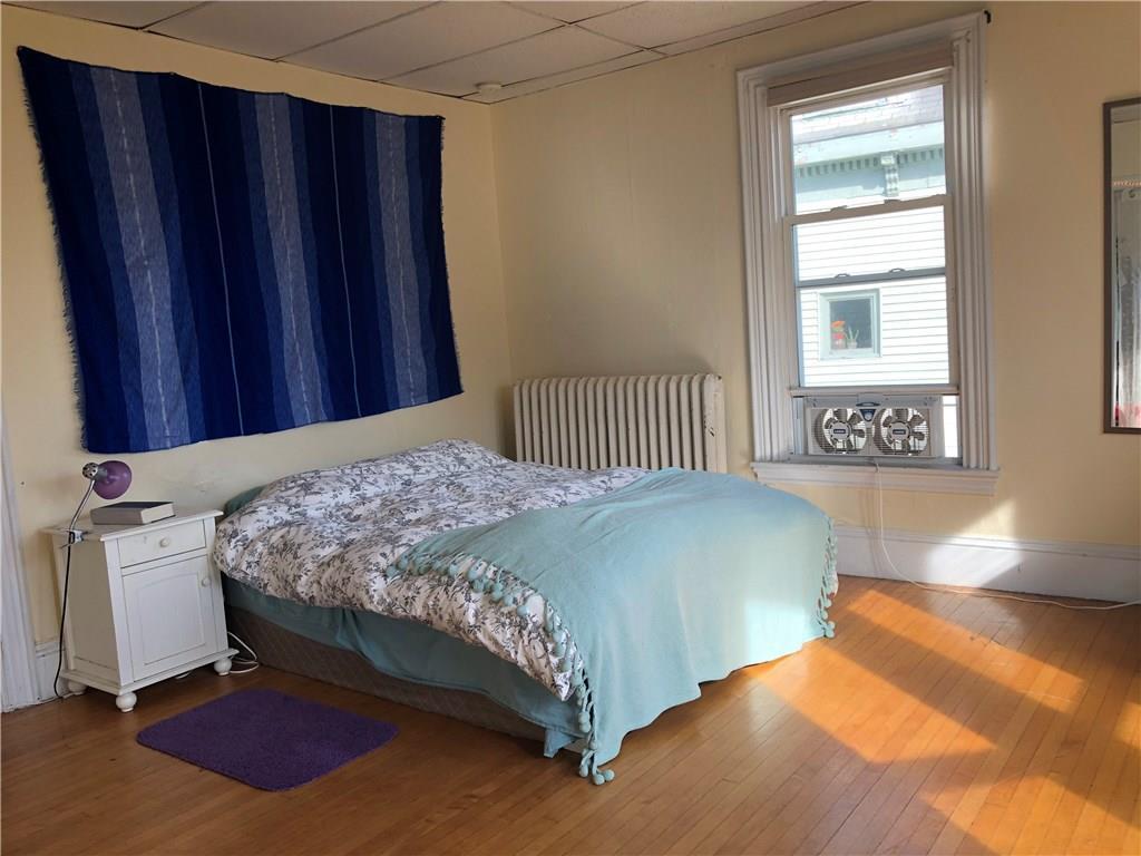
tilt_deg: -7.3
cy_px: 428
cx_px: 570
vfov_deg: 49.7
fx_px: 923
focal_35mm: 28
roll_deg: +4.3
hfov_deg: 63.4
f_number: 1.8
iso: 40
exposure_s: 1/120
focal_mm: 4
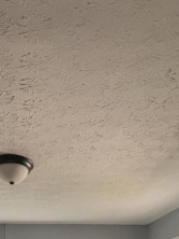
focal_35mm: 39
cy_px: 352
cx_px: 41
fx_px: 268
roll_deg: -0.6
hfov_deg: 35.9
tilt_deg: -11.6
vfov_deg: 29.9
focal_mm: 1.57
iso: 320
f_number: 1.8
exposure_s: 1/60
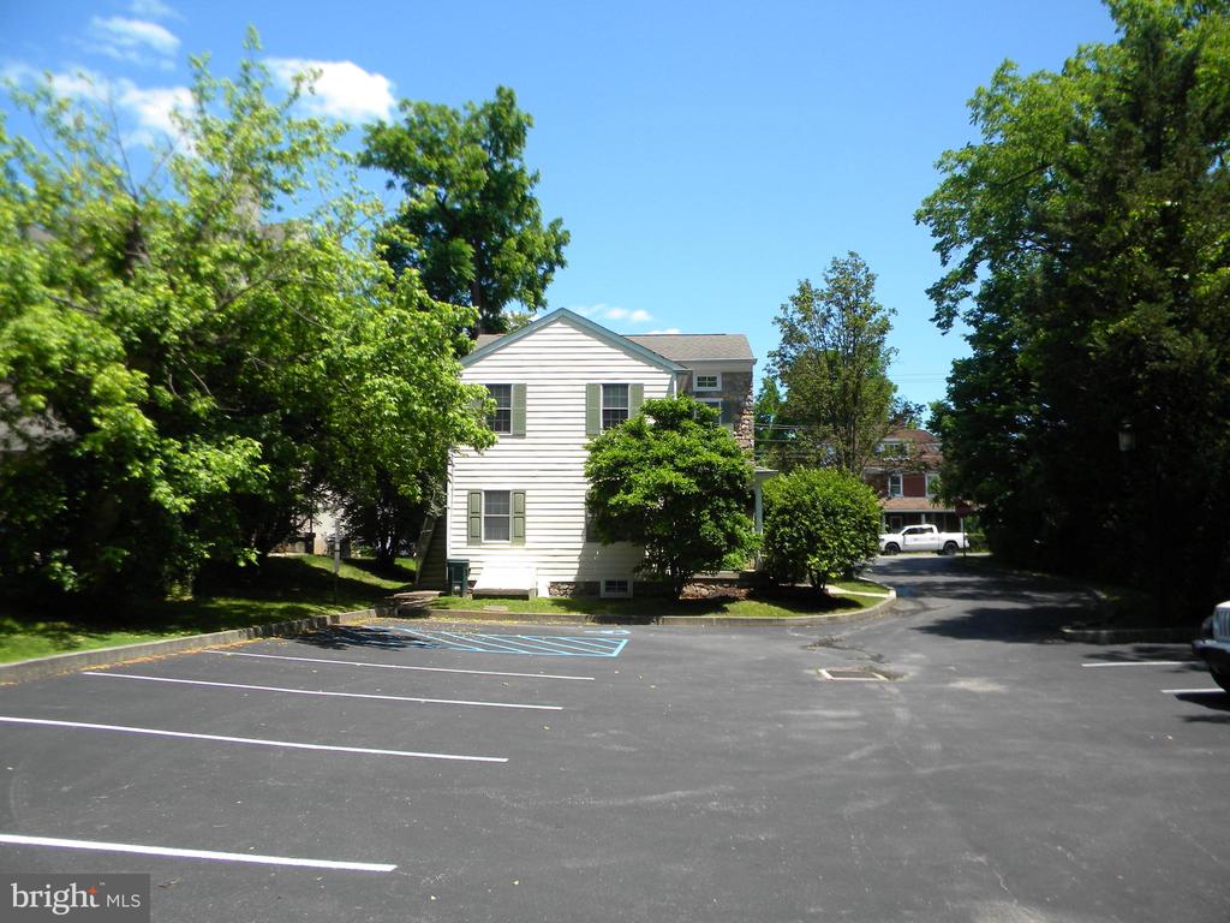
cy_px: 462
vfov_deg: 49.7
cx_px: 615
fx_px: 995
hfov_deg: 63.4
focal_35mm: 28
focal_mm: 5
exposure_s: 1/615
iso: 80
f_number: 3.5
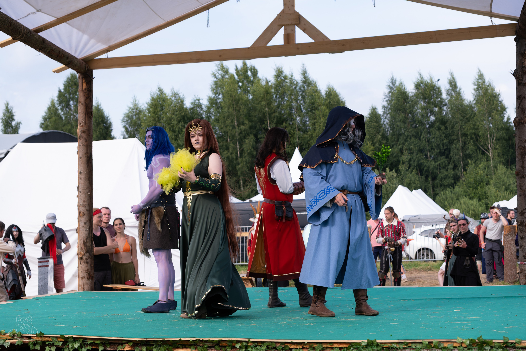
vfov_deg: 23.4
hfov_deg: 34.5
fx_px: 847
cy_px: 176
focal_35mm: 58
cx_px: 263
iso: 200
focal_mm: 38.8
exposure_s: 1/640
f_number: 4
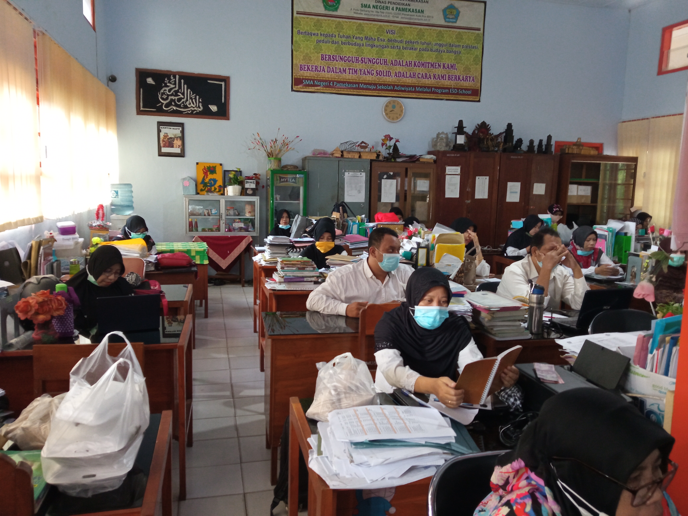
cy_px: 258
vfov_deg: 51.4
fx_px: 537
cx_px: 344
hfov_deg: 65.3
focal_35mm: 27
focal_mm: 3.79
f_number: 2.2
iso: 823
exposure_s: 1/24
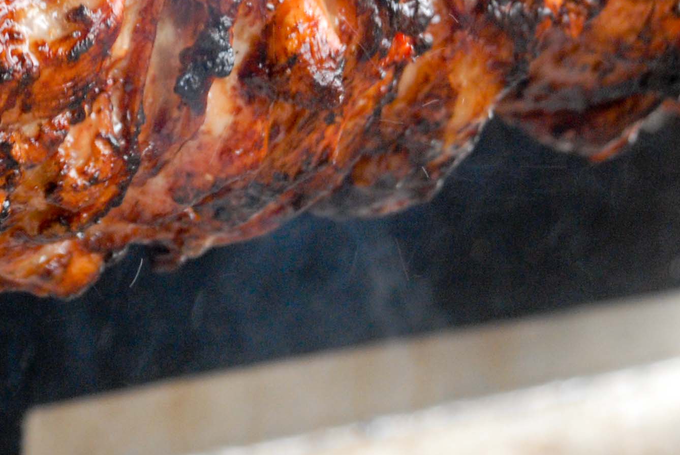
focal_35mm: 325
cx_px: 146
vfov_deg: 4.2
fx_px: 6155
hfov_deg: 6.3
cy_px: -137
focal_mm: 75
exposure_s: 1/100
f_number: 5
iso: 640
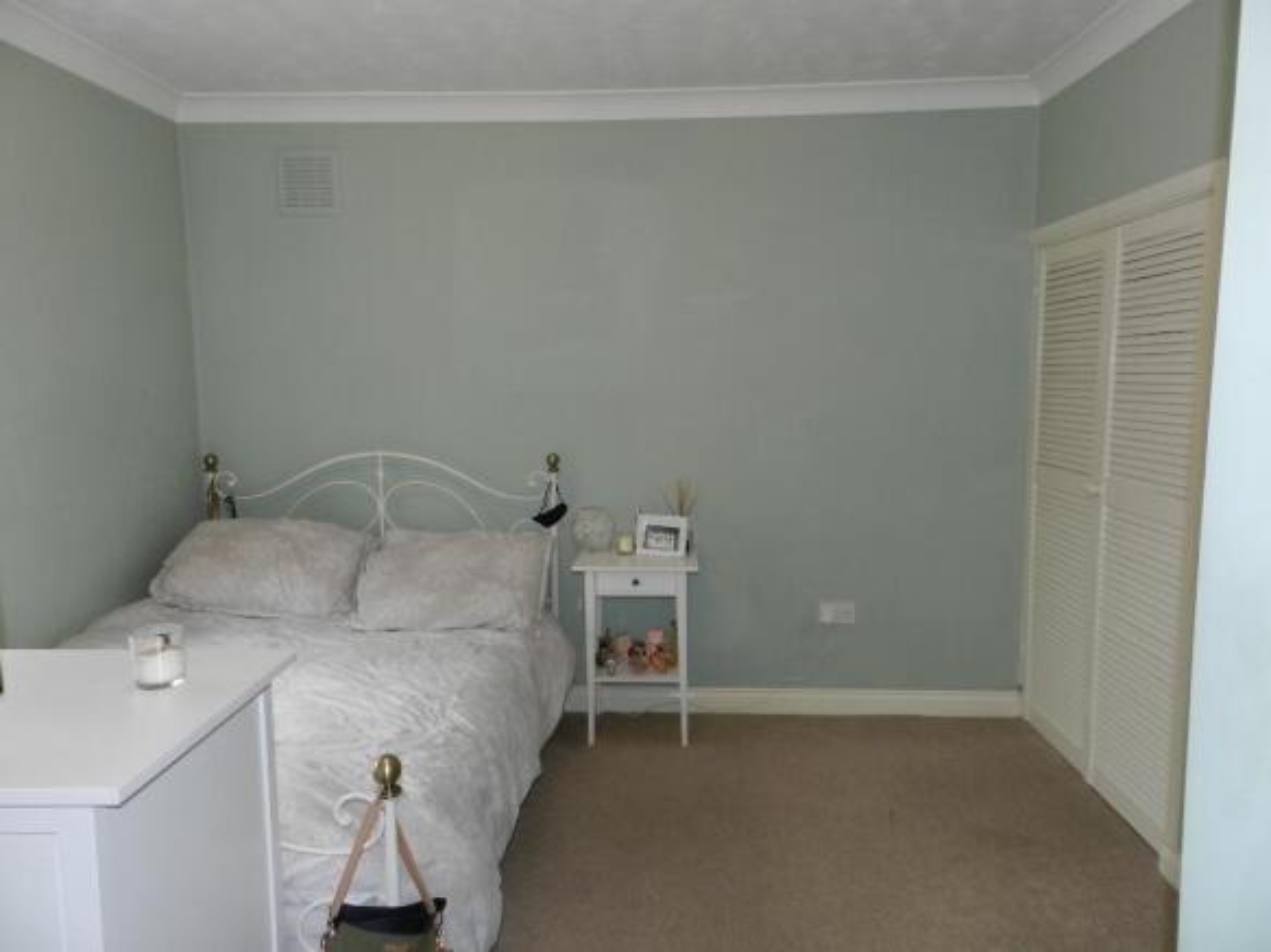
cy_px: 476
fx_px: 844
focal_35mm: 23
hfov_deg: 73.9
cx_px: 636
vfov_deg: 58.9
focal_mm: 4
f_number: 3.4
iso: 200
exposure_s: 1/30
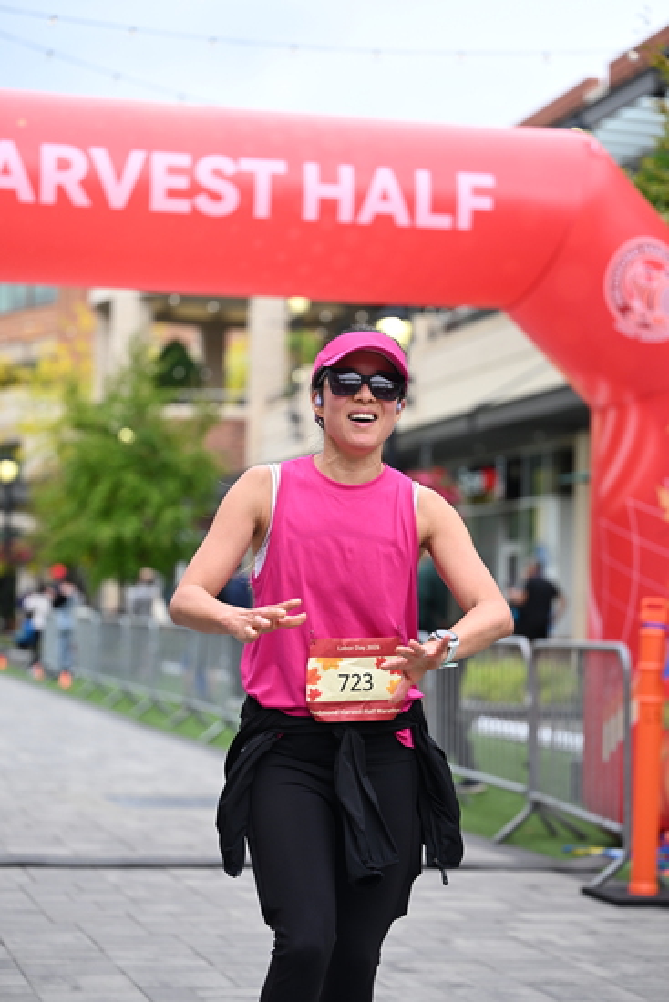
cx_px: 334
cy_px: 501
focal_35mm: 78
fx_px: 2173
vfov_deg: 26.0
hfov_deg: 17.5
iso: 640
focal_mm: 78
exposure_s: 1/2000
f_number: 2.8
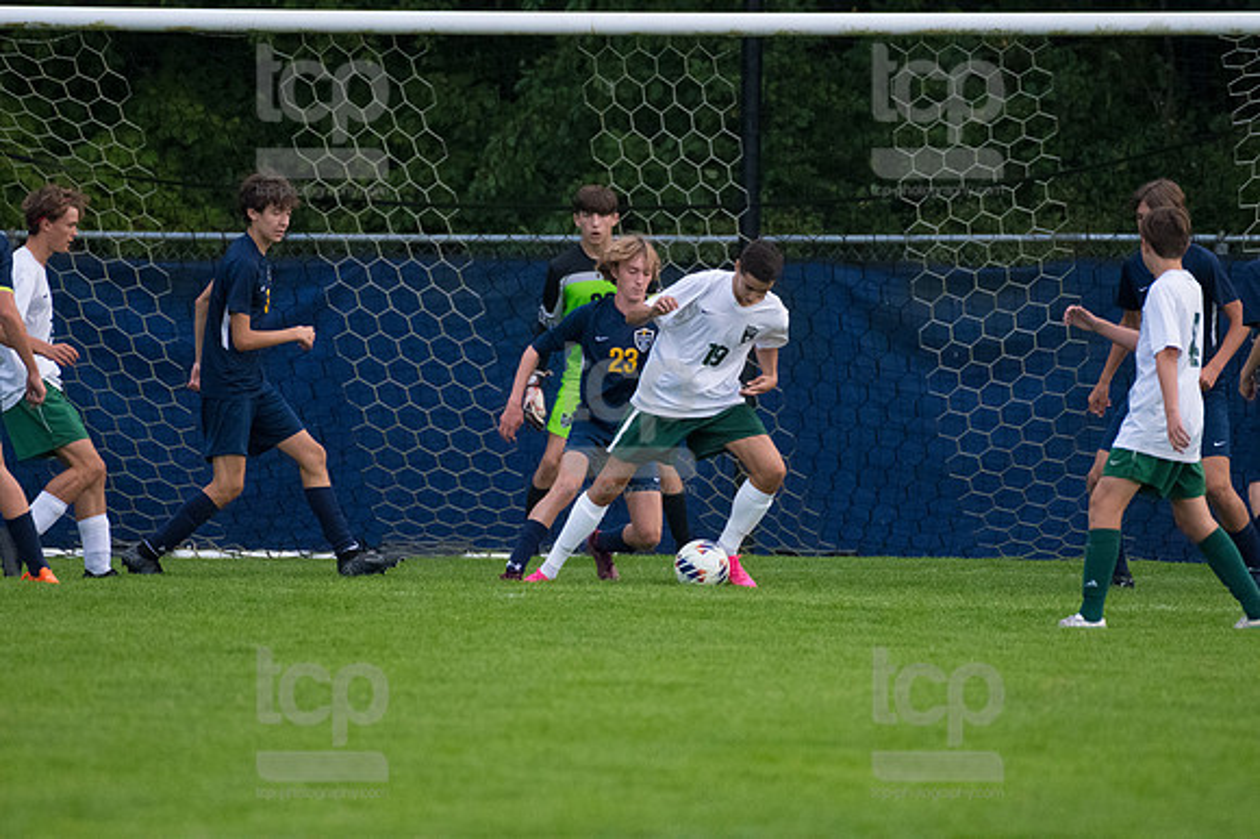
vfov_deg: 1.8
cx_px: 630
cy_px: 420
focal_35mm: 750
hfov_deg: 2.8
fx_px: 26234
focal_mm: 500
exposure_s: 1/2000
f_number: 5.6
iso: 3200
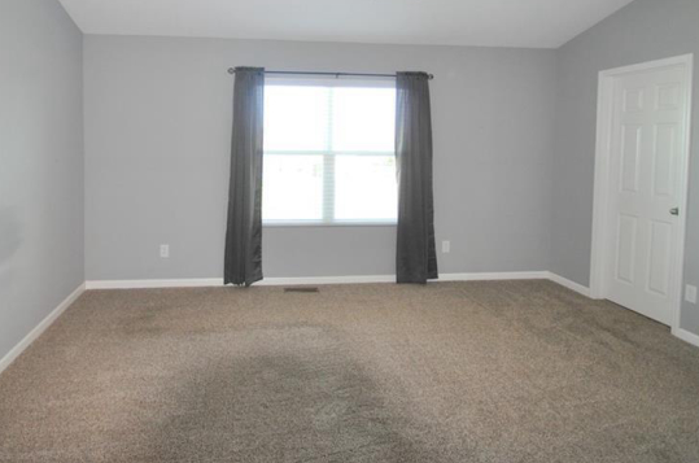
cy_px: 145
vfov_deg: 57.6
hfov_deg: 80.8
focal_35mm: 21
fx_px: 407
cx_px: 300
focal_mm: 10
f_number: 3.5
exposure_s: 1/125
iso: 800
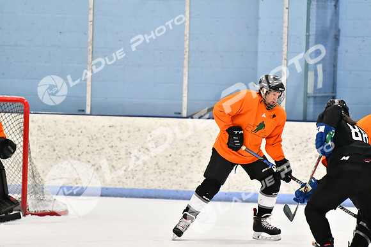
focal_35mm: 285
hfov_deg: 7.2
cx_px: 186
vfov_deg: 4.8
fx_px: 2938
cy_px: 124
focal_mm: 190
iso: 6400
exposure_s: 1/1250
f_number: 2.8
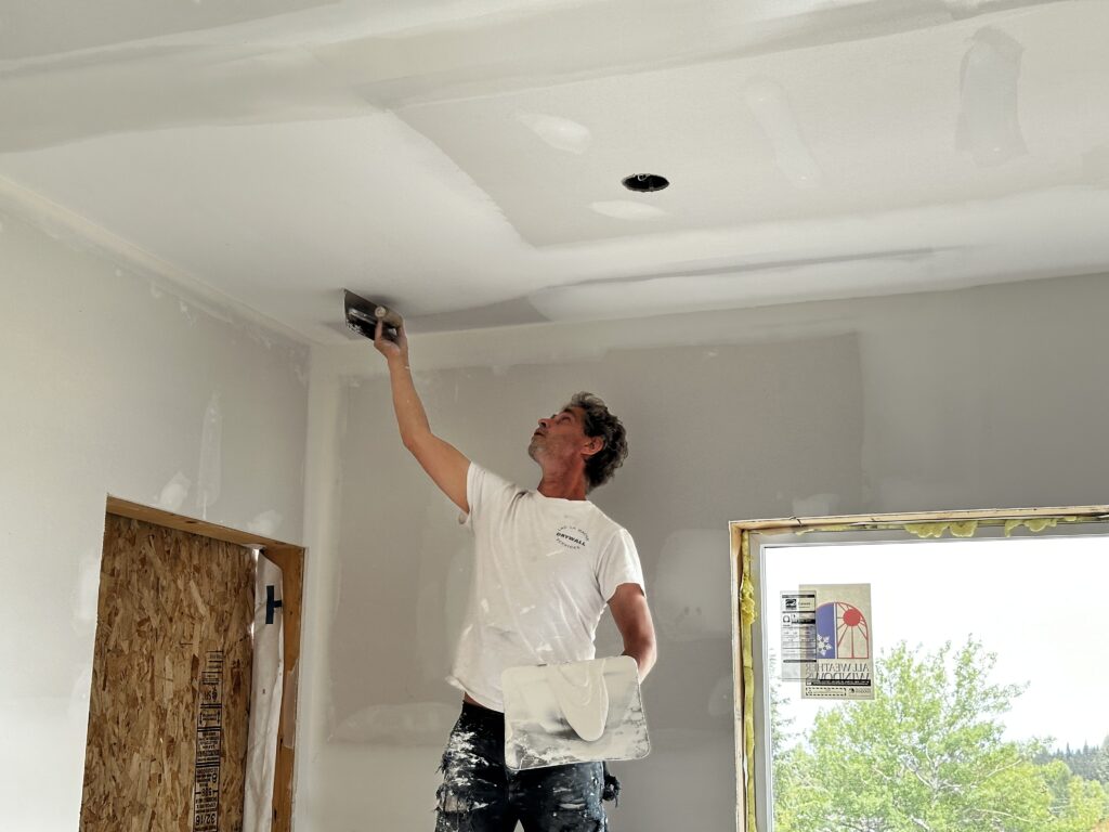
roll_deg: -1.4
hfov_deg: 39.7
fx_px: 1538
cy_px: 416
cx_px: 554
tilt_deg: +12.8
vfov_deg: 30.3
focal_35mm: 48
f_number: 1.78
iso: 80
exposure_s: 1/165
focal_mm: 6.86
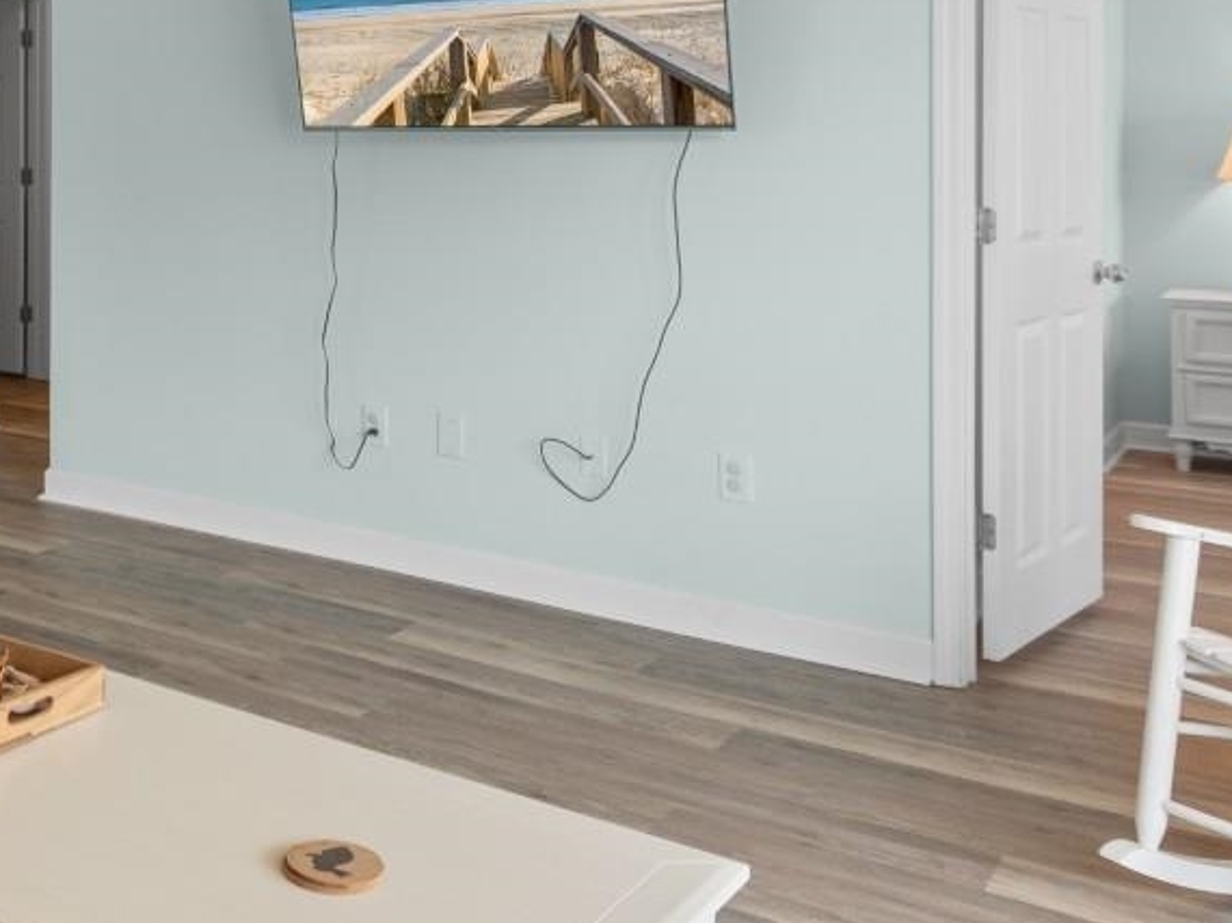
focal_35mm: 41
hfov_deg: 40.7
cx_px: 32
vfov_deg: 33.7
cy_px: 134
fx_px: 1459
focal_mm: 10
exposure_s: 1/6
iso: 100
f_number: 4.5
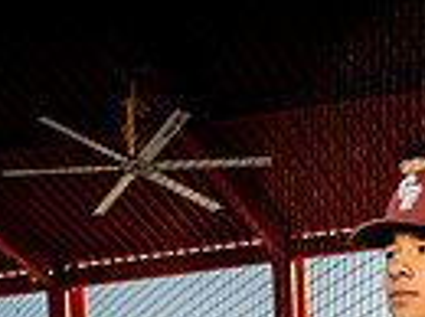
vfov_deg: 11.6
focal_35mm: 110
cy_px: 699
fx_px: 1348
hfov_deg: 17.5
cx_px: 415
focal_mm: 33
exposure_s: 1/250
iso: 400
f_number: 10
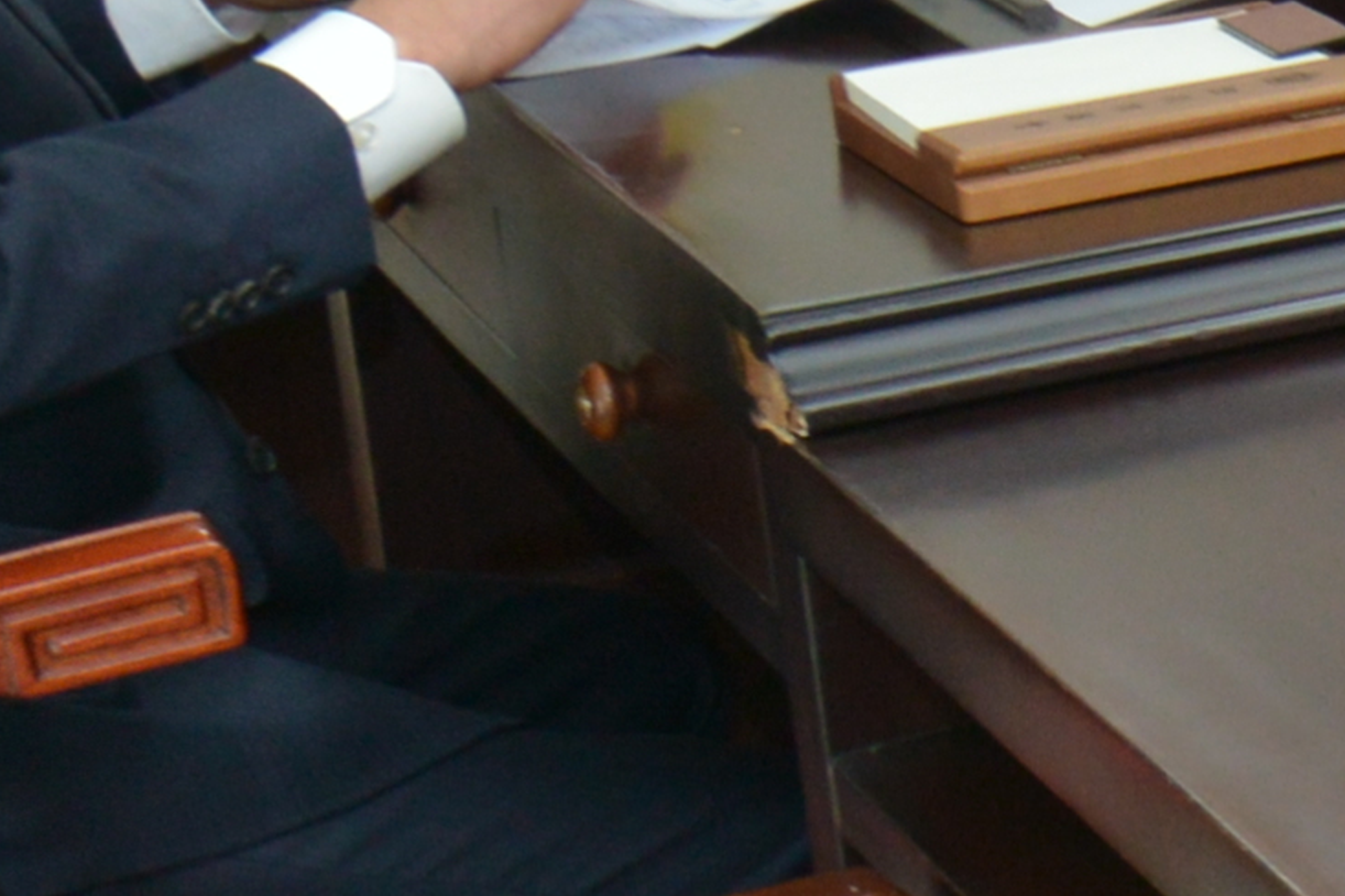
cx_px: 4381
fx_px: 5901
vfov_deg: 8.5
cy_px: -462
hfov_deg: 9.4
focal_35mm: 158
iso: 800
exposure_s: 1/60
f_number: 7.1
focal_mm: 21
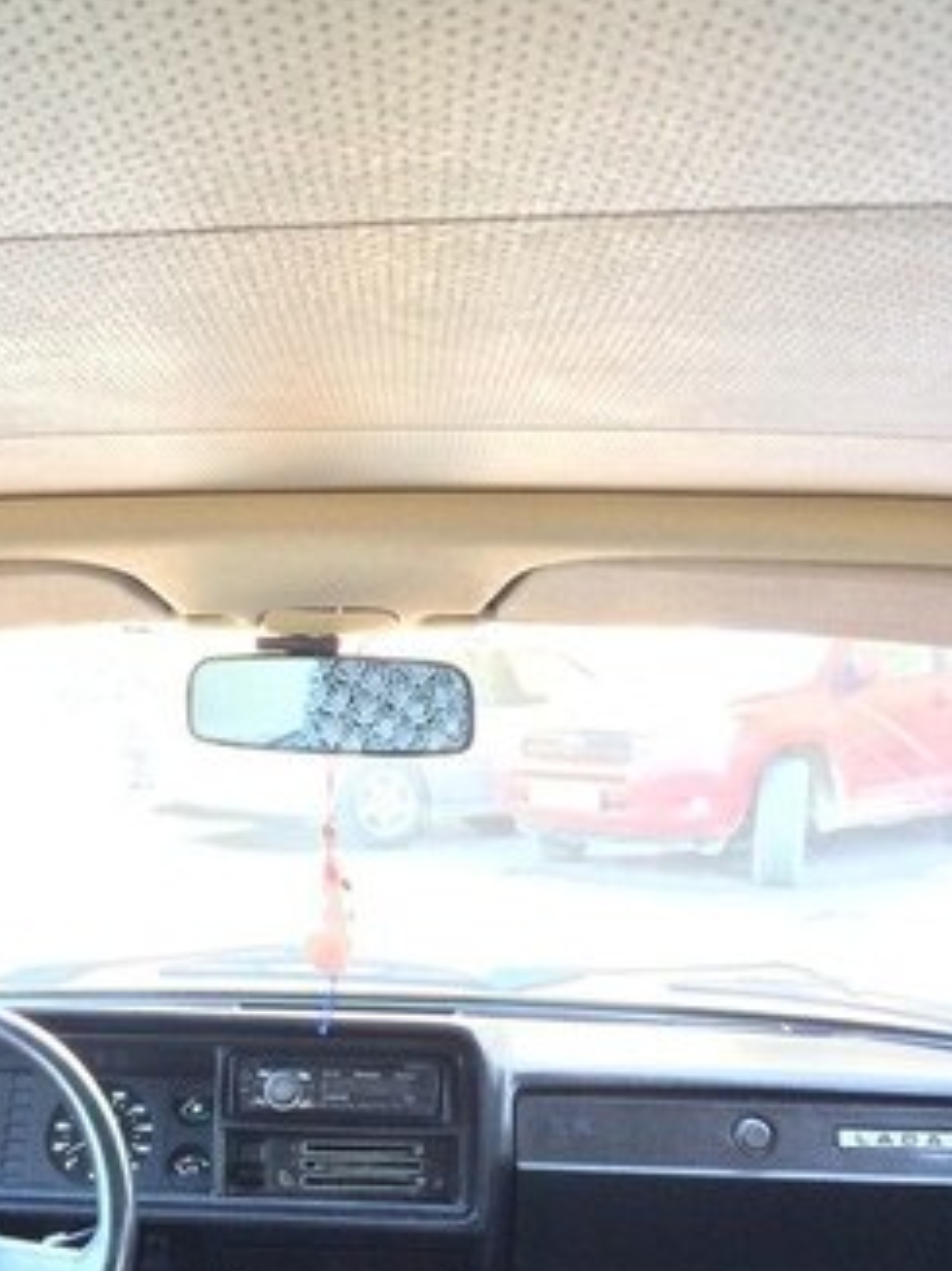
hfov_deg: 32.4
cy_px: 766
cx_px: 260
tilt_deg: -8.0
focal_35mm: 44
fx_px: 1614
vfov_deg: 42.7
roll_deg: +1.7
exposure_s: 1/33
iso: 320
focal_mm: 4.15
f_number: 2.2
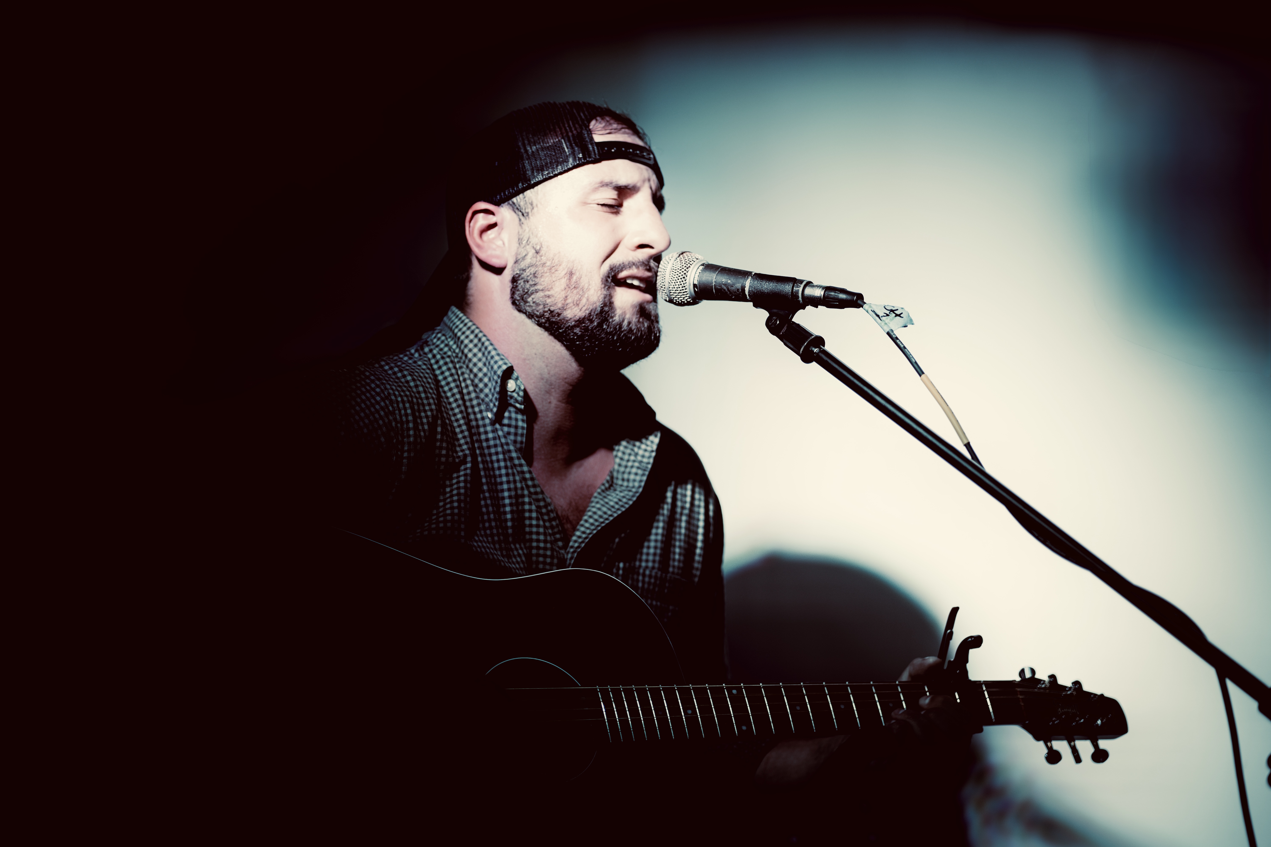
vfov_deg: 16.1
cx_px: 636
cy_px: 424
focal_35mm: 85
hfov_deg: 23.9
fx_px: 3001
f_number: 1.8
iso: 200
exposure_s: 1/50
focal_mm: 85
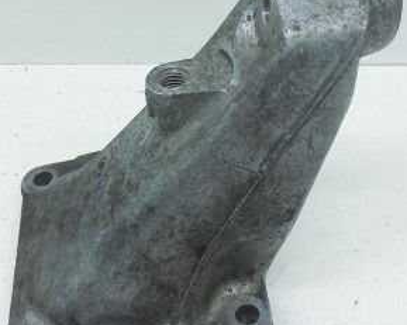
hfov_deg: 34.7
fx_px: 650
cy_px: 128
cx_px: 224
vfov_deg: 28.0
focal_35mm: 54
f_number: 3.1
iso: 320
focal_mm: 4.5
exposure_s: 1/250
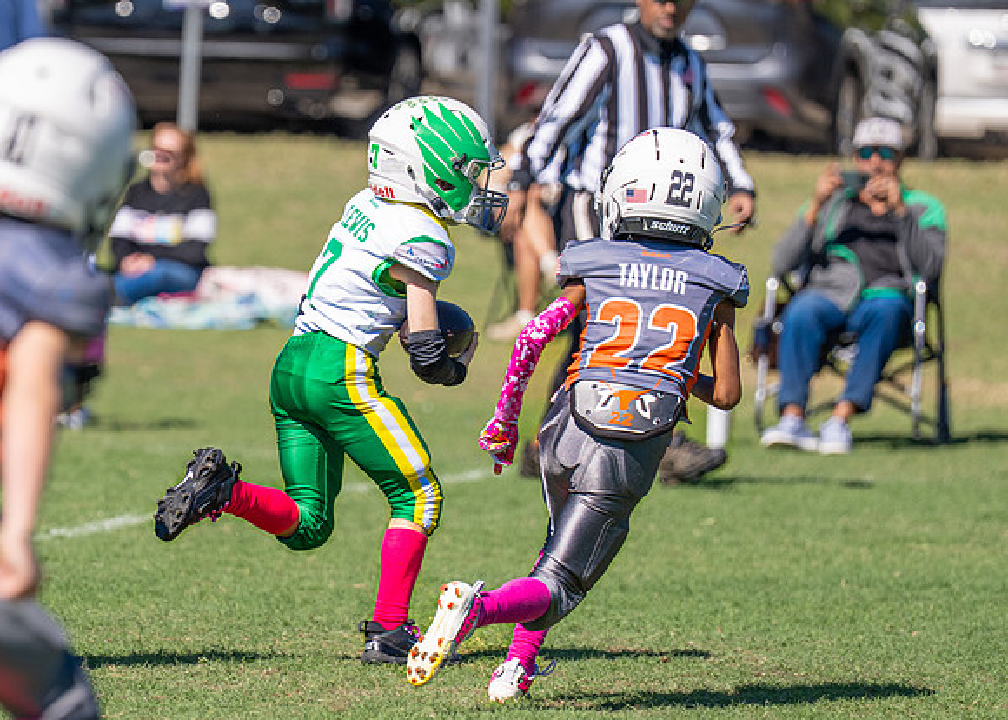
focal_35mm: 352
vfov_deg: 4.1
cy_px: 366
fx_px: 10082
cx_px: 180
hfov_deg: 5.7
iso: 160
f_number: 2.8
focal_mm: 165
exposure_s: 1/3200
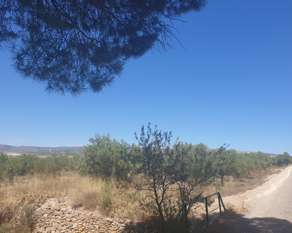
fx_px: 242
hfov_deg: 62.2
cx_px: 151
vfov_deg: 51.5
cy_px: 119
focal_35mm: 28
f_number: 2.4
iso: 50
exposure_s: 1/1610
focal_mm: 4.3
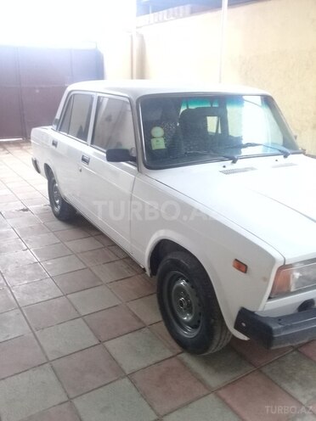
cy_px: 210
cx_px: 158
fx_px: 377
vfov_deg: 58.4
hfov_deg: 45.4
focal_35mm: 31
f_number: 2.2
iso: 200
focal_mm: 3.3
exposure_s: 1/20
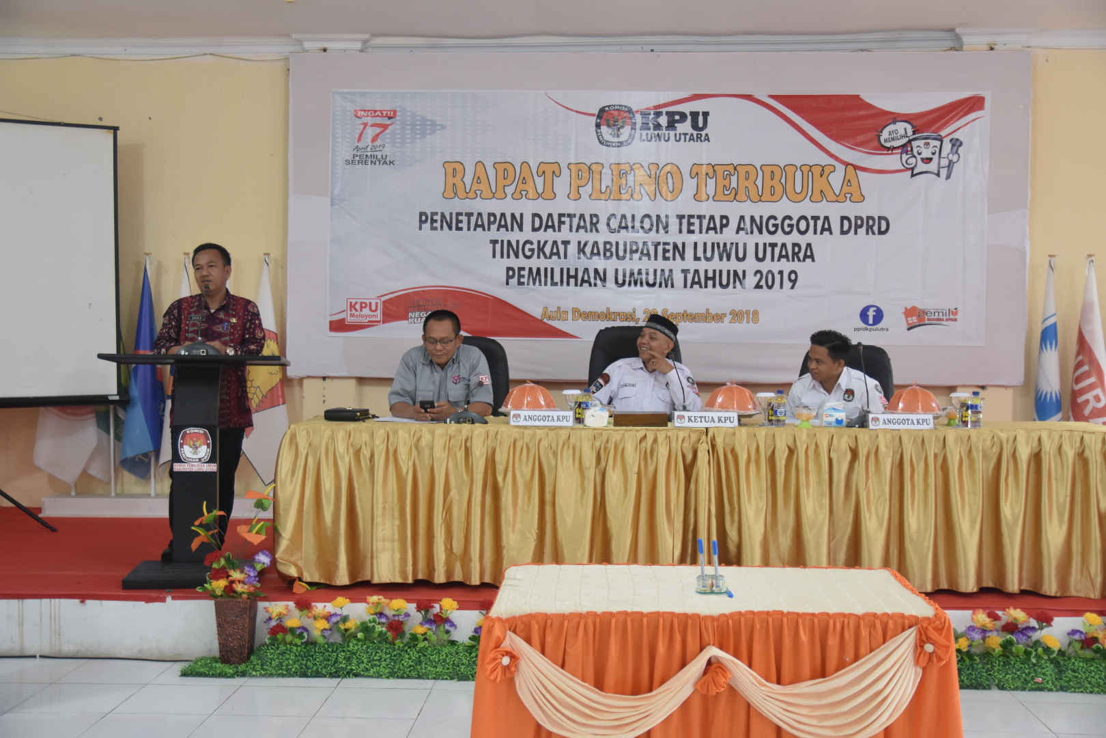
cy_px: 369
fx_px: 1244
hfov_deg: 47.9
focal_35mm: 40
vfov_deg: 33.0
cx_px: 553
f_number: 2.8
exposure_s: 1/100
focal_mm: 27
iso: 1000
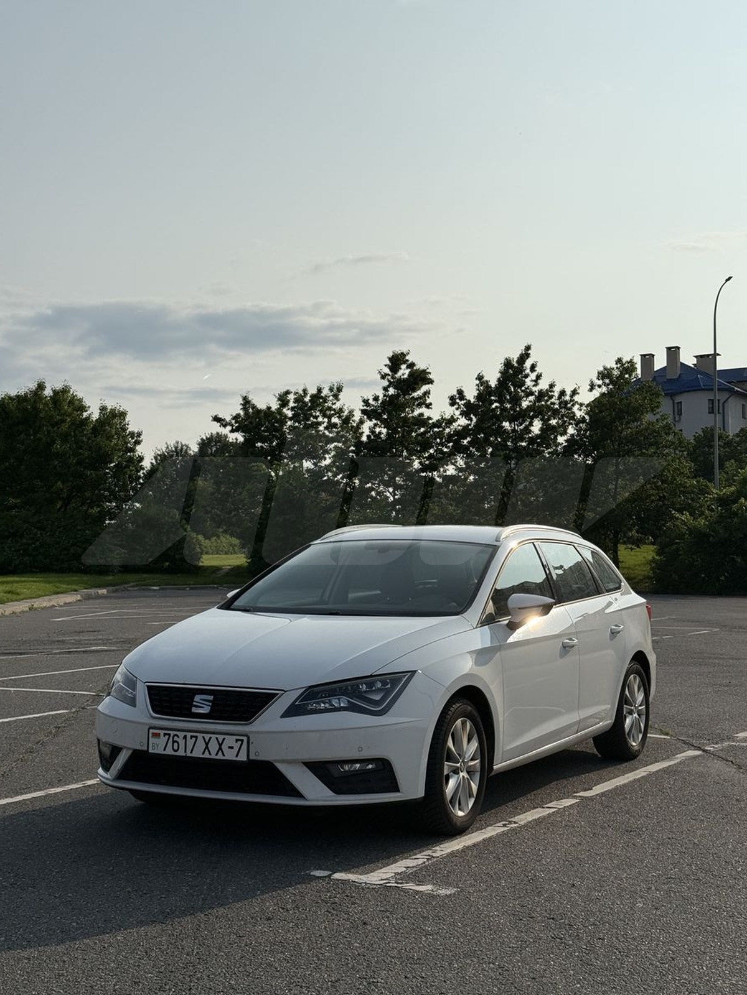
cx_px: 374
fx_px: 1381
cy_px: 498
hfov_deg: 30.3
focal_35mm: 48
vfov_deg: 39.7
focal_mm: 6.76
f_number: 1.78
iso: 64
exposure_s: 1/11364
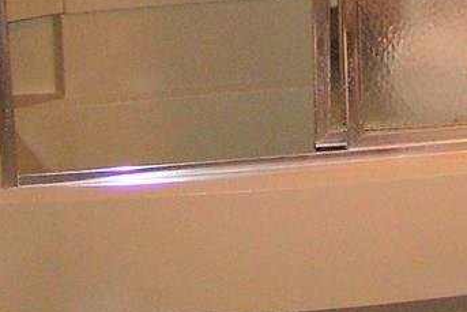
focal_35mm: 118
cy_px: -118
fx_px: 1531
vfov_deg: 11.3
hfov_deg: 16.5
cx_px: 587
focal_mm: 5.8
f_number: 2.8
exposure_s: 1/40
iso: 200
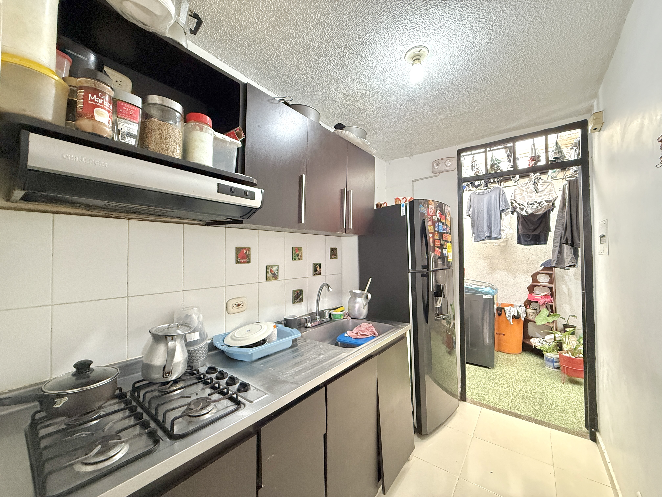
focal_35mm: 14
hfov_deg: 102.1
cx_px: 331
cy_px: 248
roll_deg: +0.2
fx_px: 268
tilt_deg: +1.3
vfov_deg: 85.7
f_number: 2.2
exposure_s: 1/60
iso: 500
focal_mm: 2.22
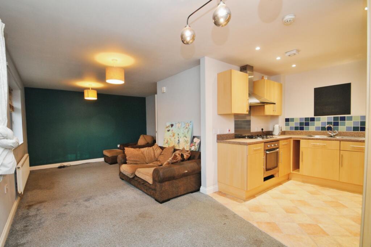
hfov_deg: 95.0
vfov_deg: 72.0
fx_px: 170
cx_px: 186
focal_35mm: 16
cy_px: 124
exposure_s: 1/15
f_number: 5.6
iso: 500
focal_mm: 11
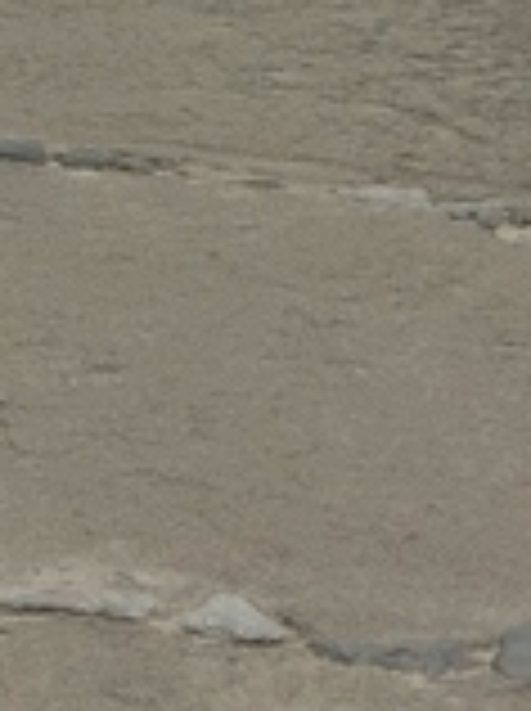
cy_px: -508
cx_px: -32
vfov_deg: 13.6
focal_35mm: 132
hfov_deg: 11.1
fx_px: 2707
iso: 100
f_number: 1.8
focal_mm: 4.58
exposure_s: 1/2341
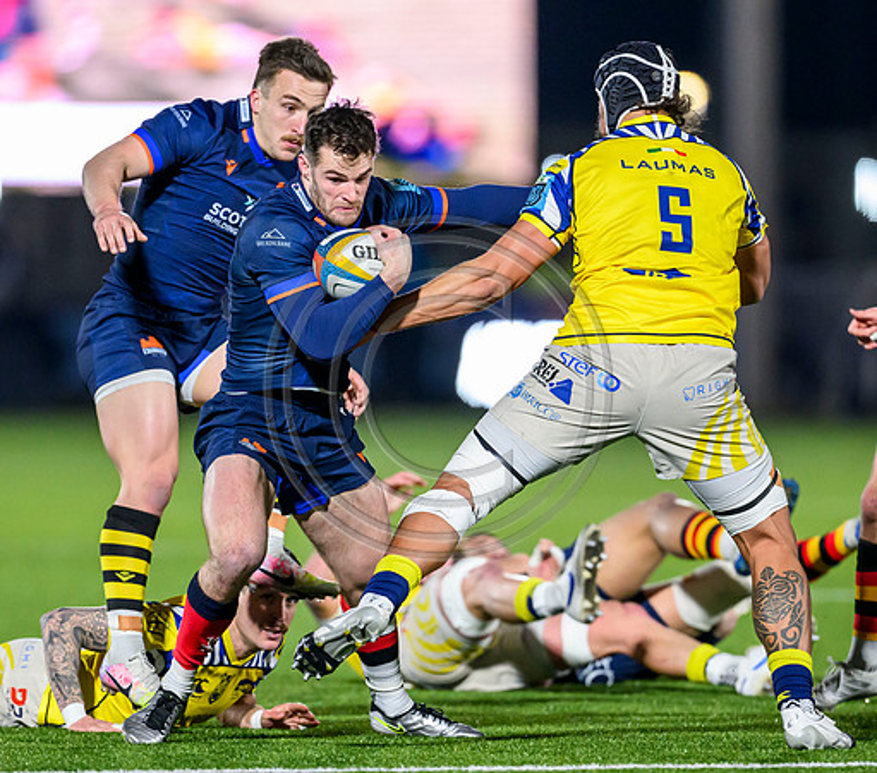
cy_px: 484
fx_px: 16735
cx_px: 493
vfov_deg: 2.6
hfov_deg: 3.0
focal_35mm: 620
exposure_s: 1/1250
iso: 6400
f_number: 3.2
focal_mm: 400
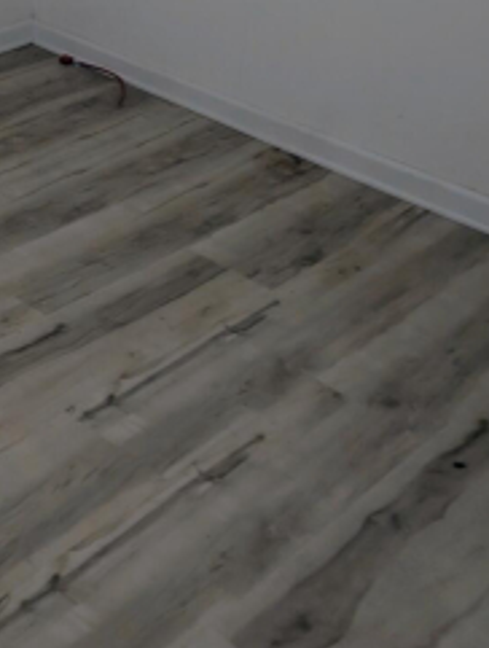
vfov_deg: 26.6
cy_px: -97
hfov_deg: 20.7
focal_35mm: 66
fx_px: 1238
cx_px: -118
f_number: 1.68
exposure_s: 1/60
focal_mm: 6.9
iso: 103
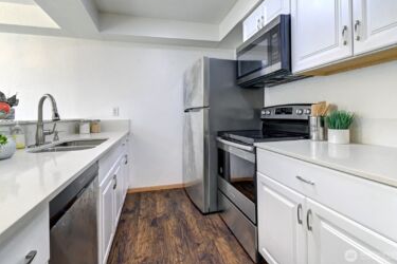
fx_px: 176
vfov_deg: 73.7
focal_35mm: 16
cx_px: 194
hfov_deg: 96.7
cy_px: 124
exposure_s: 1/6
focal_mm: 10
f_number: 11
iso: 3200
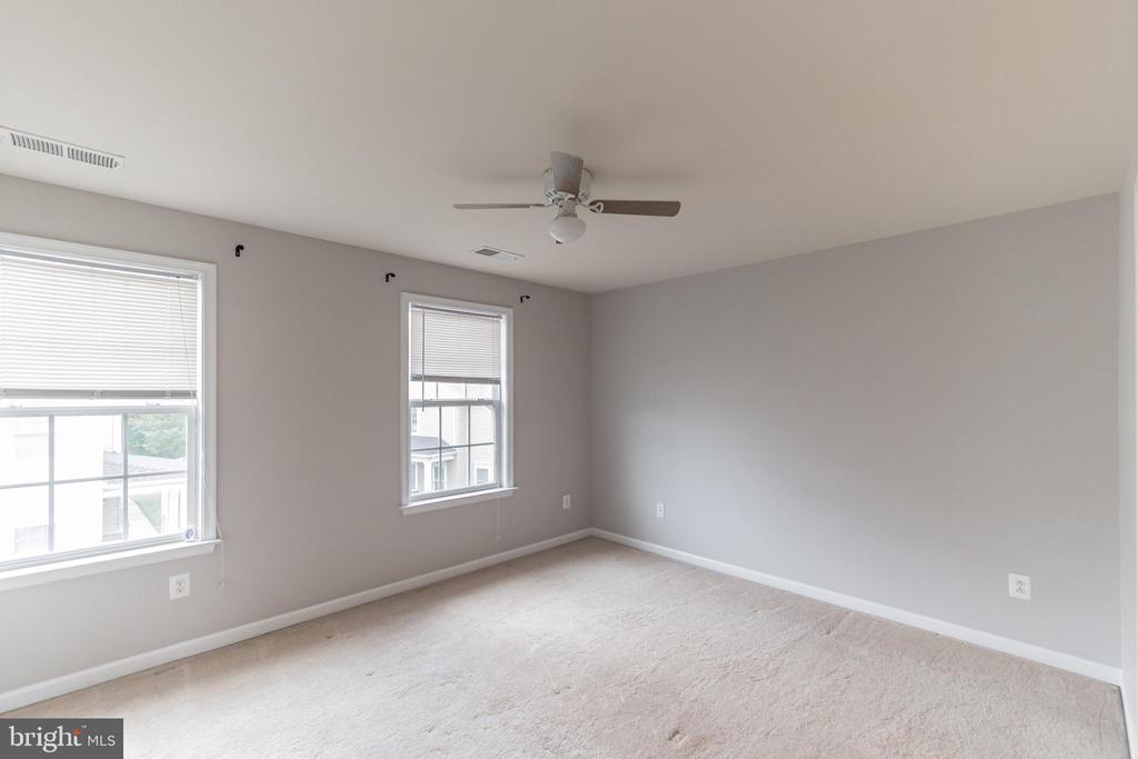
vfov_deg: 77.3
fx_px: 474
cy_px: 380
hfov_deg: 100.4
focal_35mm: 15
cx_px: 569
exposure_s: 1/200
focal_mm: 15
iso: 1250
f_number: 3.5
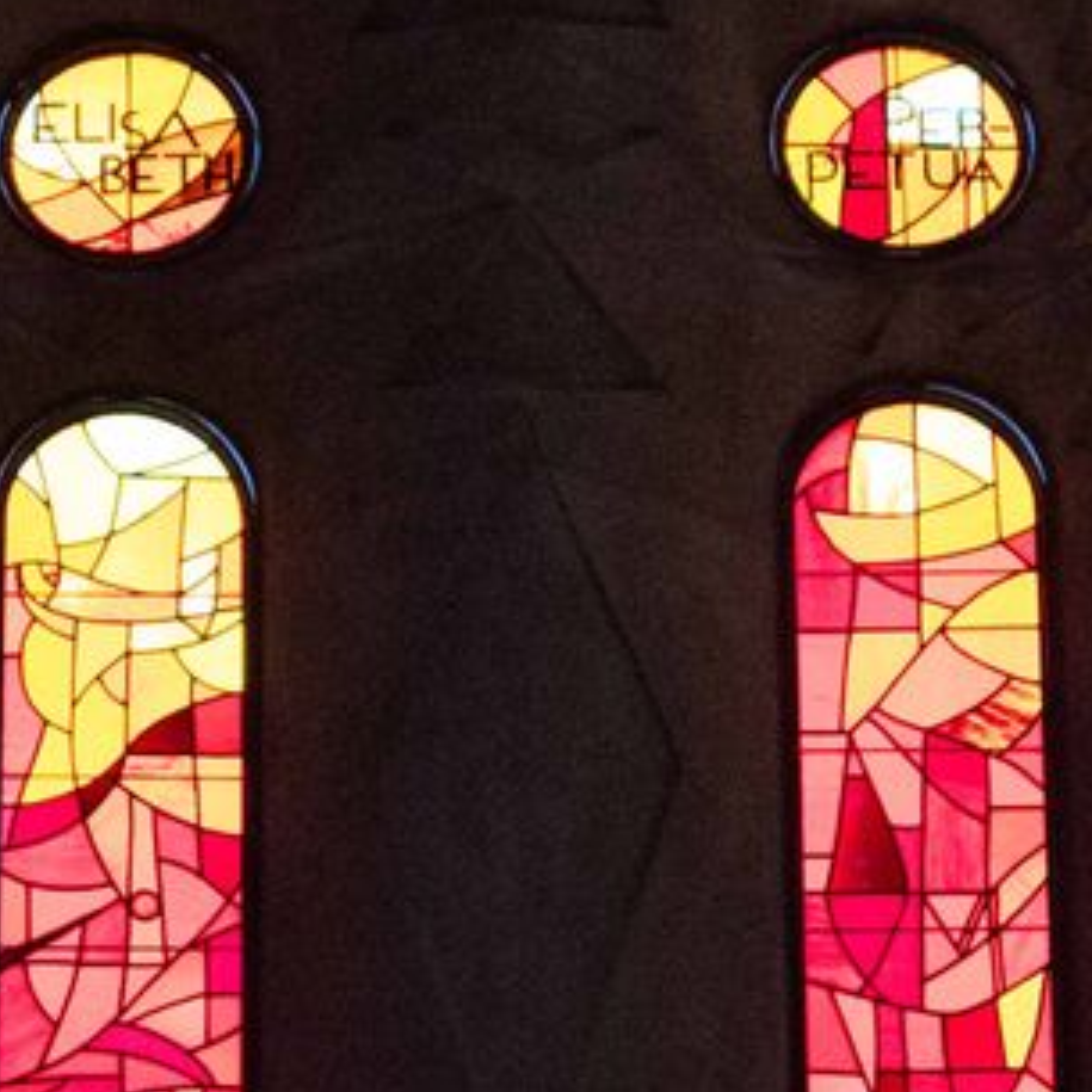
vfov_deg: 7.4
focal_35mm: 235
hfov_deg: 7.4
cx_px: 542
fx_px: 8387
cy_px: 992
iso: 8000
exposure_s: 1/400
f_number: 5.3
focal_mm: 44
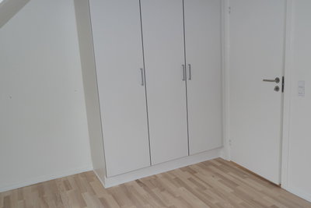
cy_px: 104
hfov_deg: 61.9
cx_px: 156
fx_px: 259
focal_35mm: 30
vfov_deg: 43.6
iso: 400
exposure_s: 1/40
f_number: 5.6
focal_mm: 20
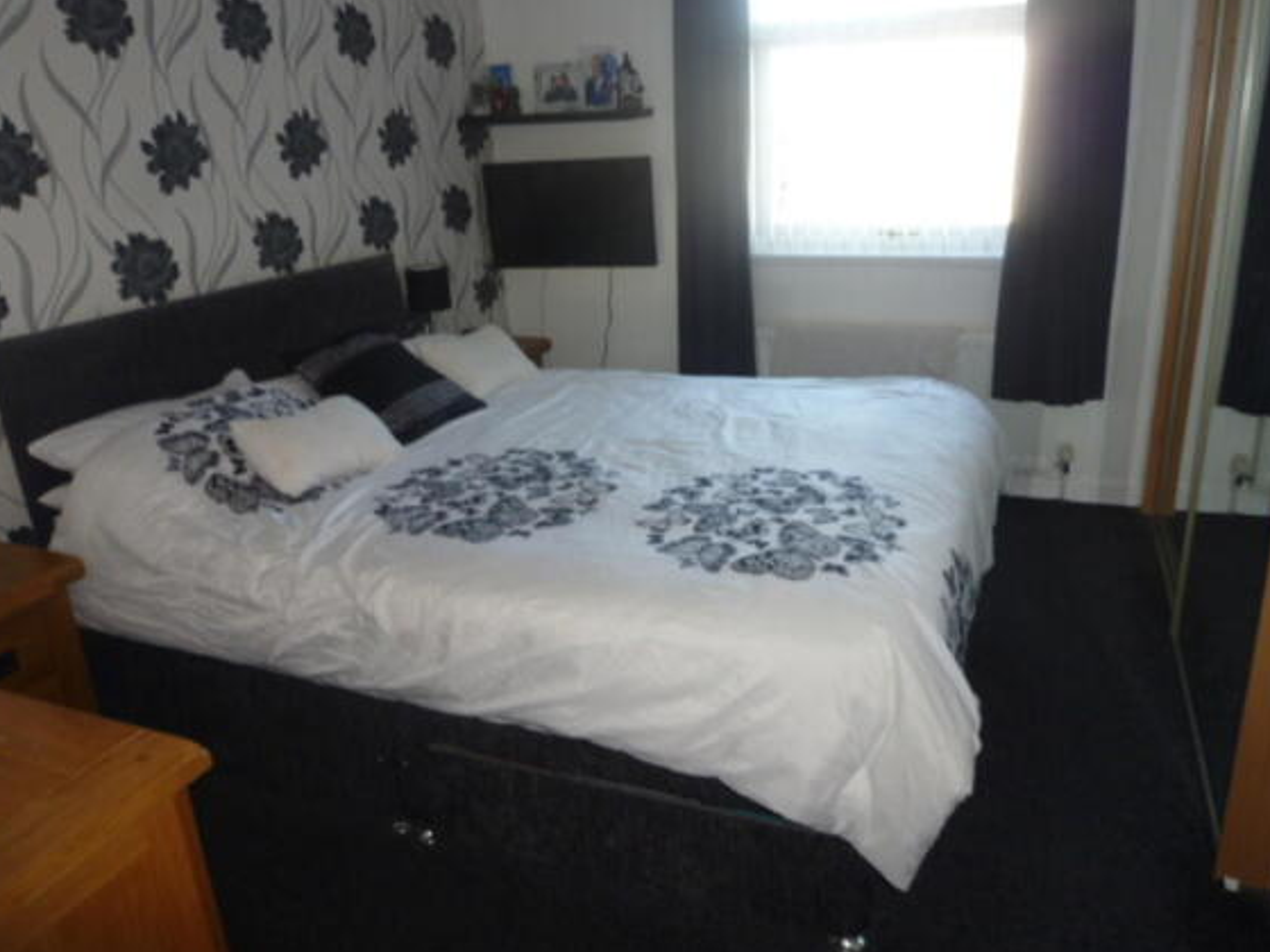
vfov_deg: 53.1
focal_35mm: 26
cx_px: 636
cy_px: 477
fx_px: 954
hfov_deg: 67.3
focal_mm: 4.5
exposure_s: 1/30
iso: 100
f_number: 2.8
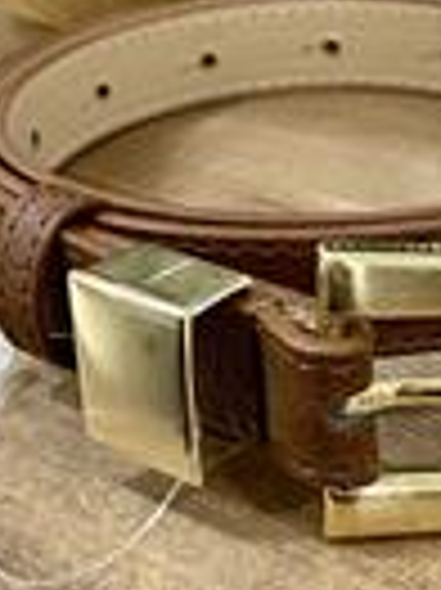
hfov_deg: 18.6
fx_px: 1344
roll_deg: +2.0
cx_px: 306
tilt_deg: -31.3
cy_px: 363
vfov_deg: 24.7
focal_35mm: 79
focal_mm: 4.25
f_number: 1.8
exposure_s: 1/50
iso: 320
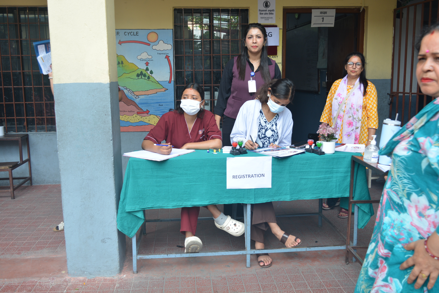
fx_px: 421
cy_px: 146
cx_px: 220
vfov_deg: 38.4
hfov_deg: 55.1
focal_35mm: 34
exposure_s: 1/60
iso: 180
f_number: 5.6
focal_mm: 23
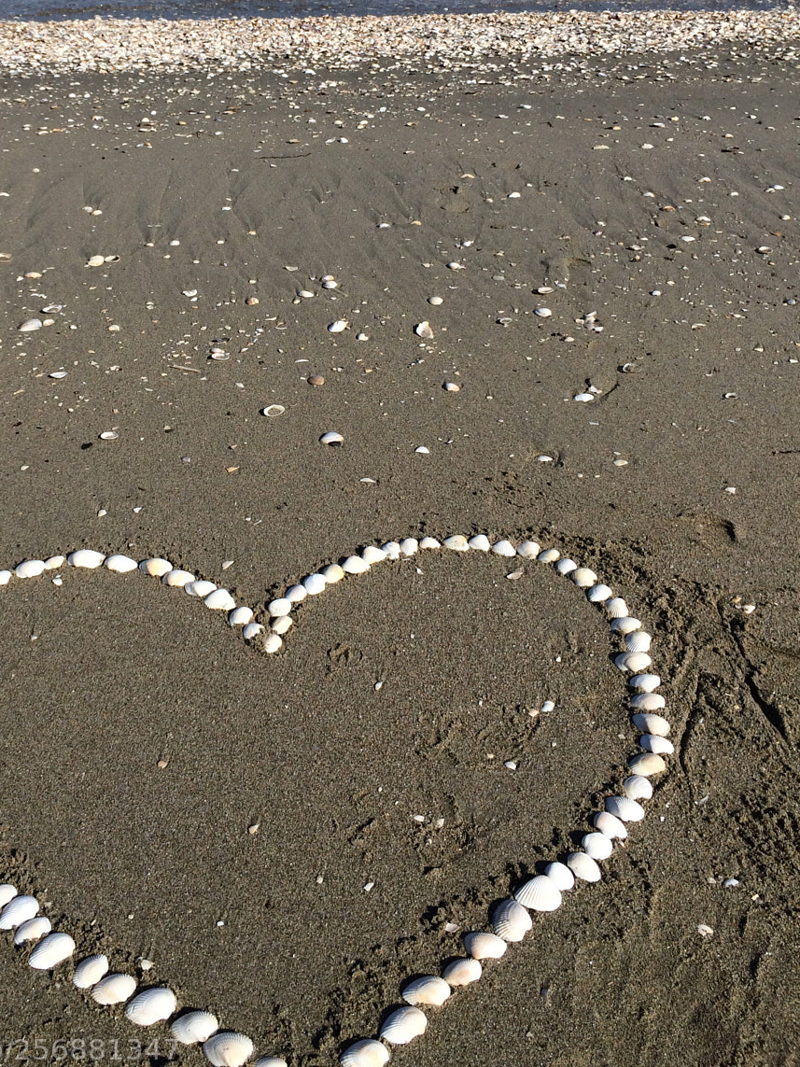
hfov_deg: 34.0
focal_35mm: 42
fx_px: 1294
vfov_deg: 44.3
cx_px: 251
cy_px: 376
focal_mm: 4.12
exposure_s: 1/3165
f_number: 2.2
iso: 32
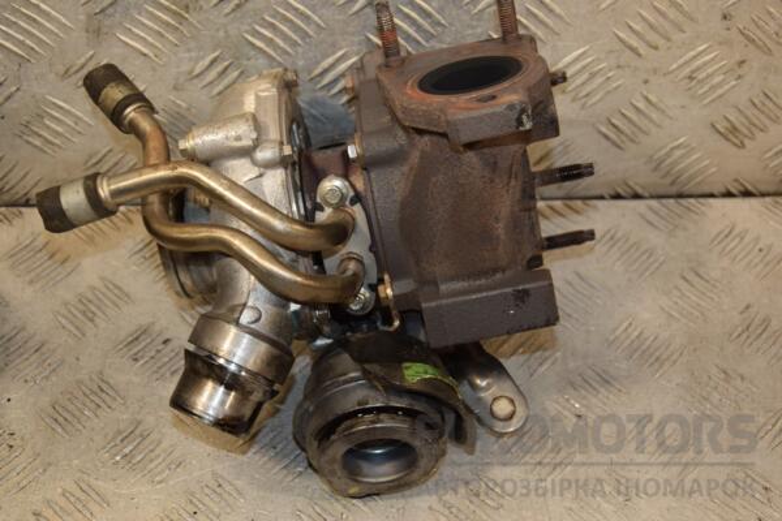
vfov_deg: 20.2
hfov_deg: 29.9
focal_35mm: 68
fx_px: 1466
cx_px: 391
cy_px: 260
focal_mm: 45
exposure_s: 1/200
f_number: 5.6
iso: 800
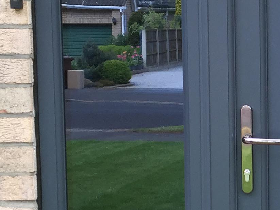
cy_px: 116
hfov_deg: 15.4
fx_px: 930
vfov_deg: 12.9
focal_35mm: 115
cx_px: 457
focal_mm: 4.15
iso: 40
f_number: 2.2
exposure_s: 1/100
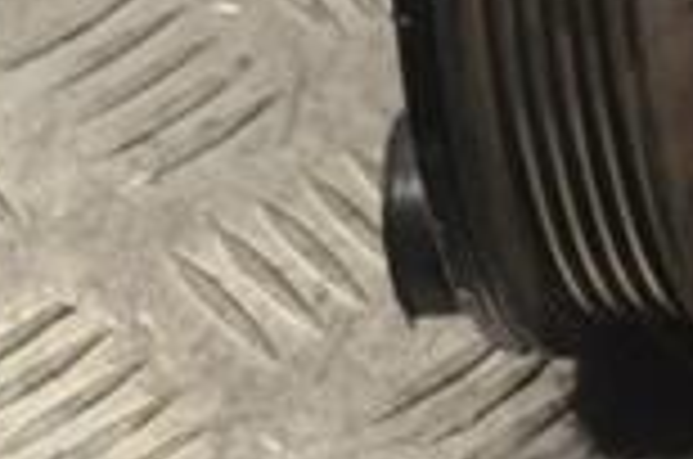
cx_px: 1138
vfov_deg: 4.8
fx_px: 5398
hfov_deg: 7.2
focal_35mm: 281
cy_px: -288
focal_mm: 48
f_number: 10
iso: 3200
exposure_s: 1/400
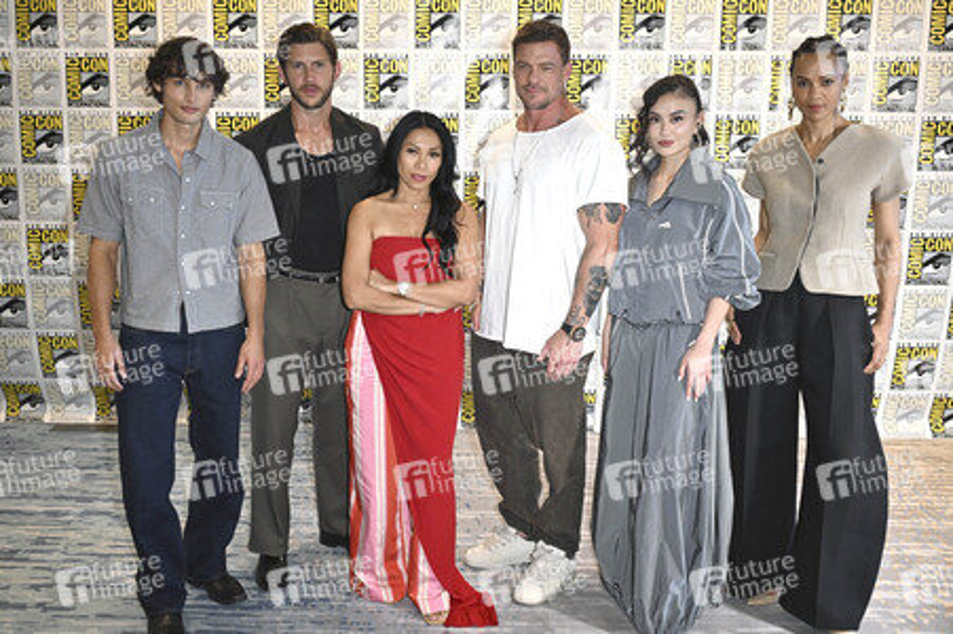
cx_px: 476
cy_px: 317
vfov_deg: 37.8
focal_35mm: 35
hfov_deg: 54.5
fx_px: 926
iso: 2000
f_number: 5
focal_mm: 35
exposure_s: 1/250
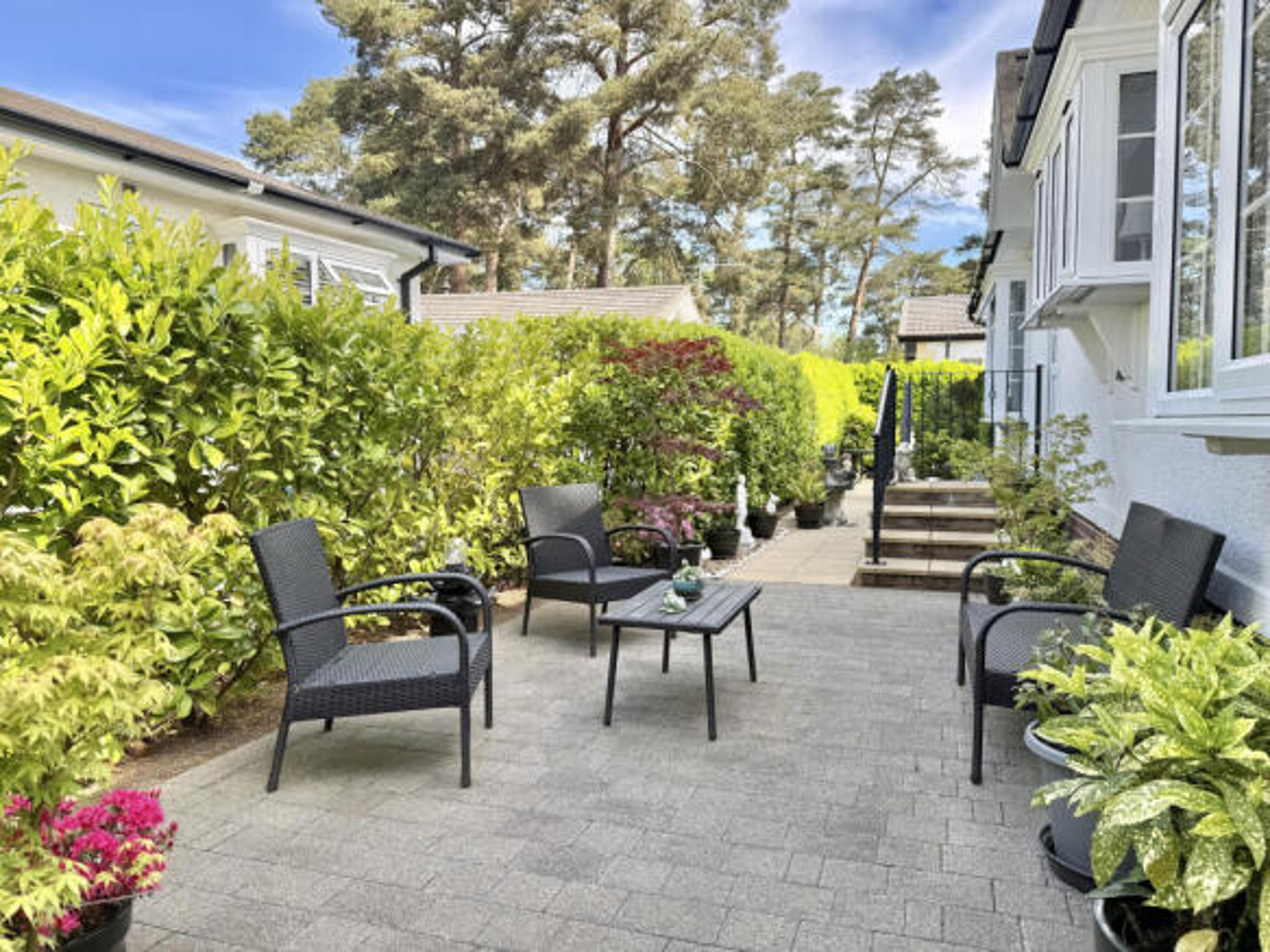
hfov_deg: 71.6
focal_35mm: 24
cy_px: 476
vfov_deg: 56.8
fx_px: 880
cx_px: 635
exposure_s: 1/708
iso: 80
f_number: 1.78
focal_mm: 6.76
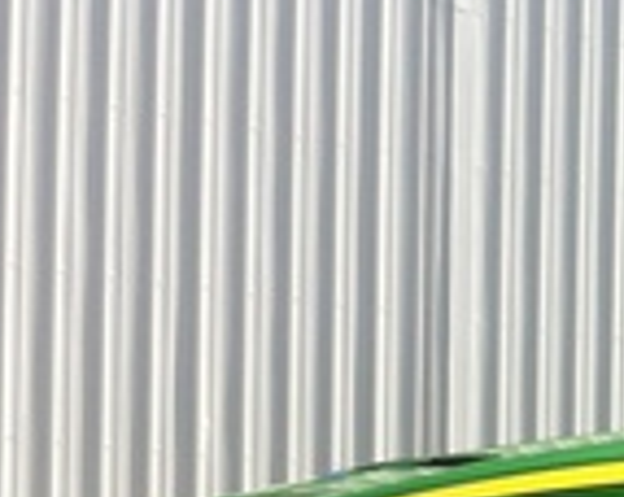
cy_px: 737
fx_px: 2398
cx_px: 838
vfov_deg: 11.4
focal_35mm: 130
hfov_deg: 14.2
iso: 80
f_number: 2.8
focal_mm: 3.85
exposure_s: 1/887
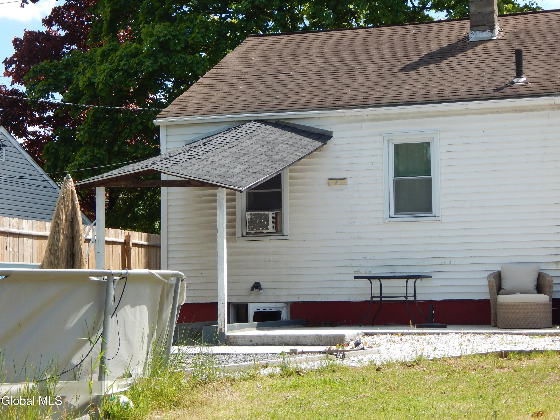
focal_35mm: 75
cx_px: 280
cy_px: 210
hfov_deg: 26.0
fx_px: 1213
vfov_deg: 19.6
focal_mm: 13.5
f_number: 4.2
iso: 125
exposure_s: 1/640
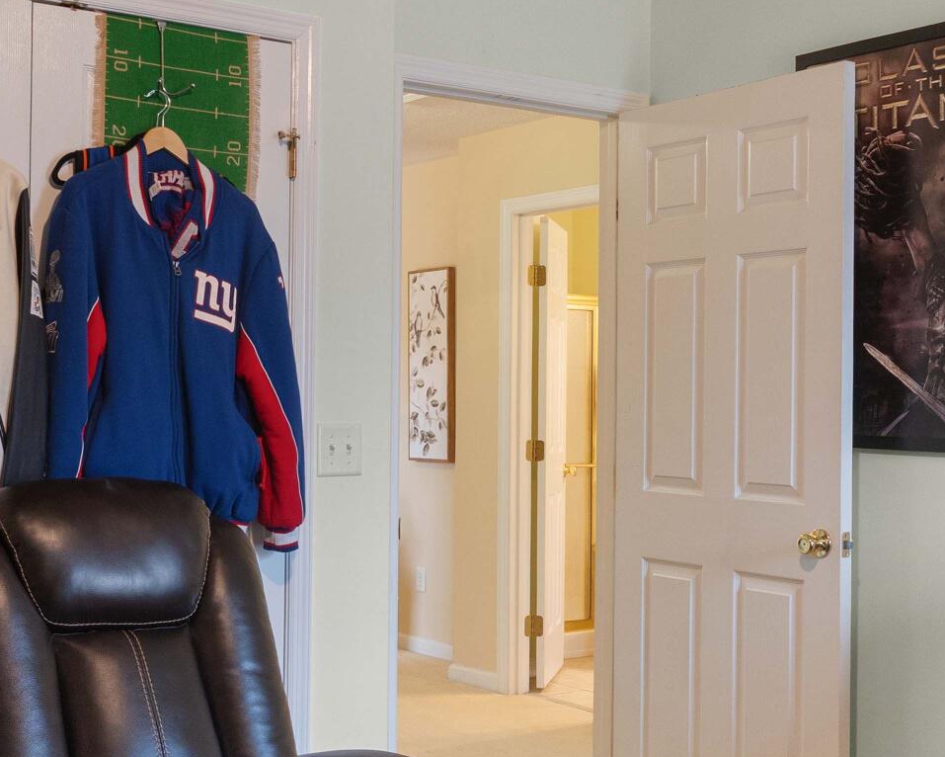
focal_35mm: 50
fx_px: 1399
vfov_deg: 30.2
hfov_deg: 37.0
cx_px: 336
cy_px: 428
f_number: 8
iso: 640
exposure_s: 1/2
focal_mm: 17
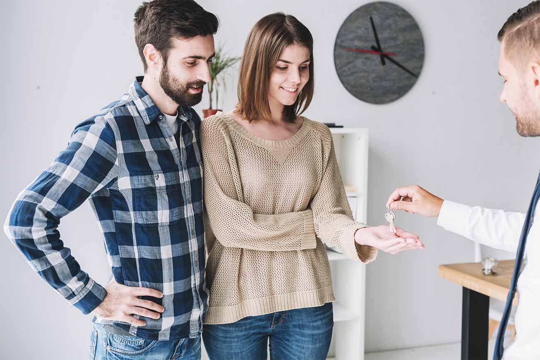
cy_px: 180
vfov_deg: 27.0
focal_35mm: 50
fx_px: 750
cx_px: 270
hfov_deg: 39.6
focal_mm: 50
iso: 250
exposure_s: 1/160
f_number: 5
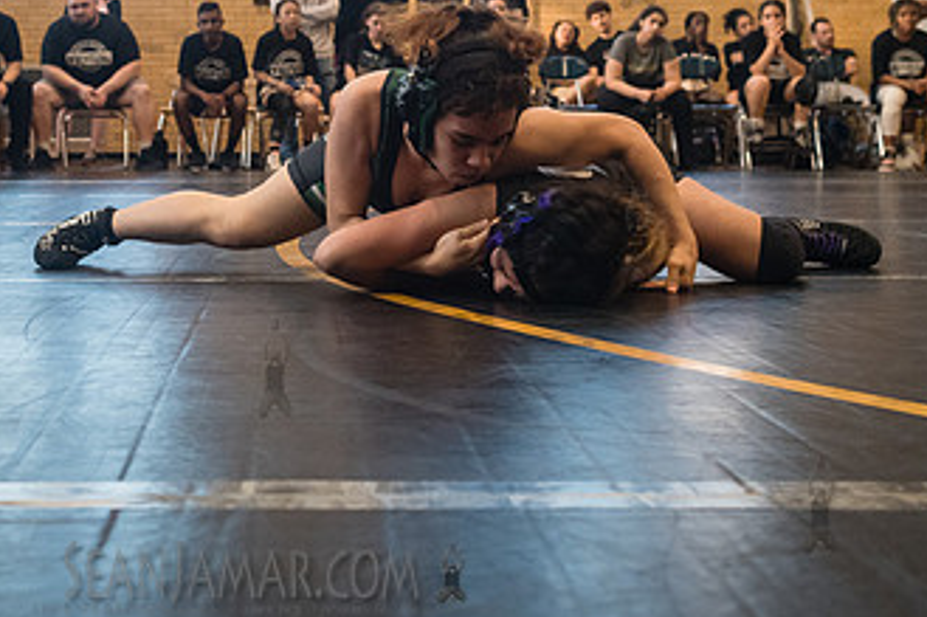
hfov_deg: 31.5
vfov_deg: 21.2
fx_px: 1621
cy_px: 94
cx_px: 273
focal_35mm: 63
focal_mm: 35
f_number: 4
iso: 4000
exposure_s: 1/320
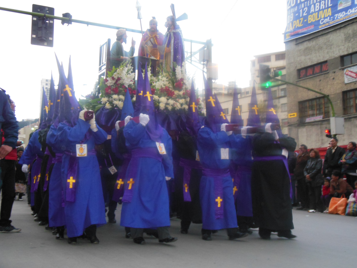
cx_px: 178
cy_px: 134
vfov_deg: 33.6
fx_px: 443
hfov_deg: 43.9
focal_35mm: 43
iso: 640
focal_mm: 7.7
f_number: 3.8
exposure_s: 1/30
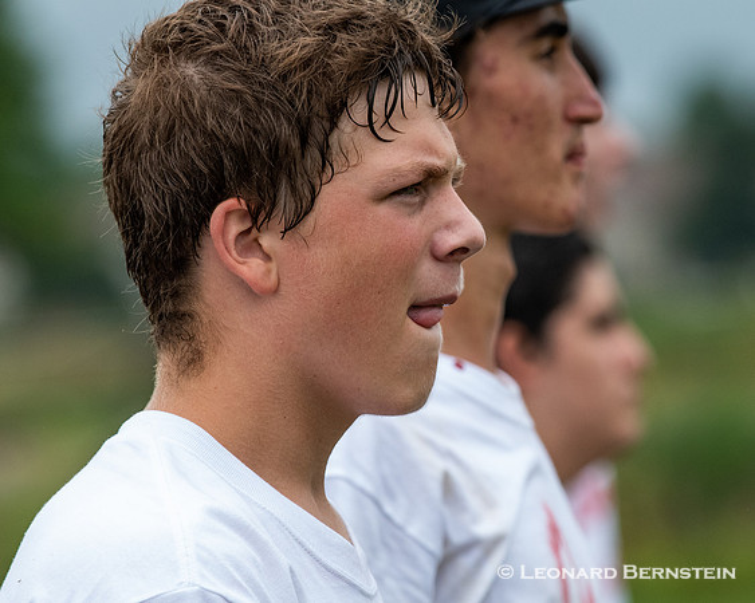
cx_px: 466
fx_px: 11799
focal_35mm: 528
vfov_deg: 2.9
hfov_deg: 3.7
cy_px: 314
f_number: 7.1
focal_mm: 300
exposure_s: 1/1600
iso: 1600
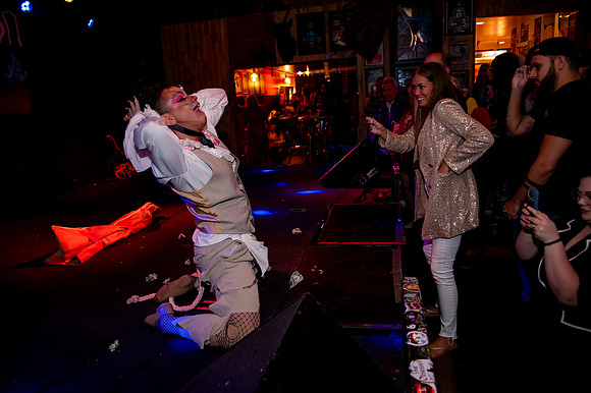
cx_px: 296
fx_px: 399
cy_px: 196
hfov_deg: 73.1
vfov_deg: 52.5
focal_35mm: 24
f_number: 4
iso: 5000
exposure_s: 1/100
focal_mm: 24
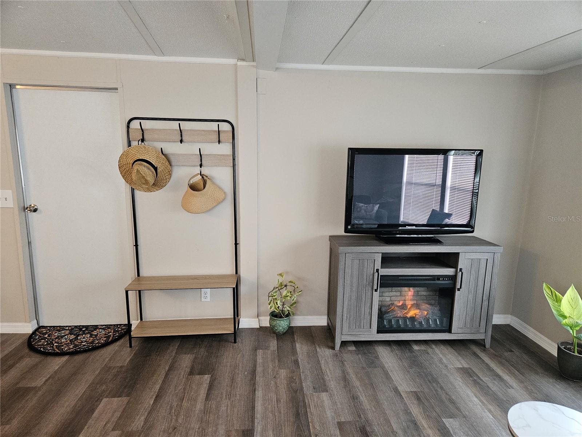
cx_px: 291
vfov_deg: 58.9
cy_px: 218
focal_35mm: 23
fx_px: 387
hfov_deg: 73.9
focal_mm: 5.4
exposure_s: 1/120
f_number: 1.8
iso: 640
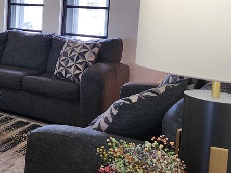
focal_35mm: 53
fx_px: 354
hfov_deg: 32.0
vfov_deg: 27.0
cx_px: -22
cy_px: 33
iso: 100
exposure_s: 1/120
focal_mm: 6.4
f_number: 1.8
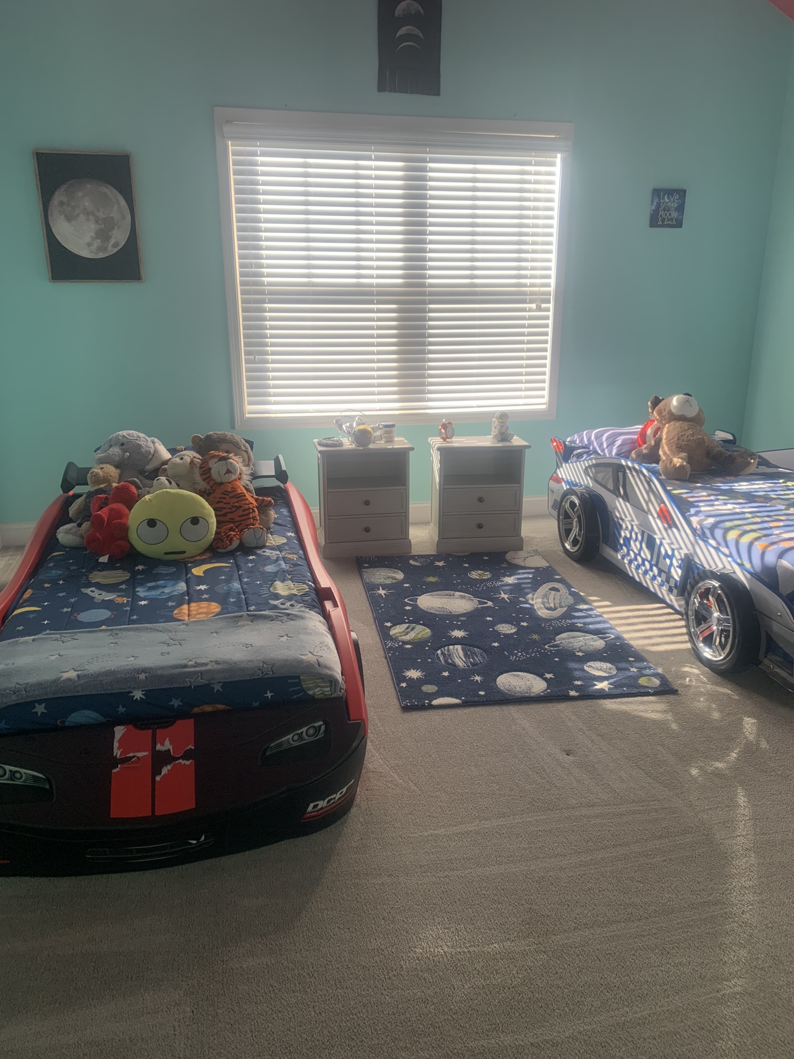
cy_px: 530
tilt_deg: -18.7
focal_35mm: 26
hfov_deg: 53.1
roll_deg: -0.8
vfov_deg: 67.3
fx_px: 795
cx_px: 397
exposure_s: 1/121
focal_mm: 4.25
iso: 64
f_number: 1.8
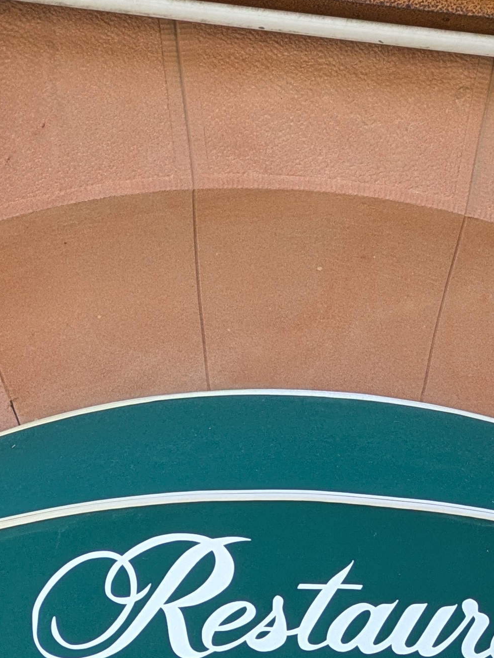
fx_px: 1674
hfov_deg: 16.7
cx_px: 346
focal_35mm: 88
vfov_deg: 20.1
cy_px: 886
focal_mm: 5.43
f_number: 1.89
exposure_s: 1/368
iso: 42
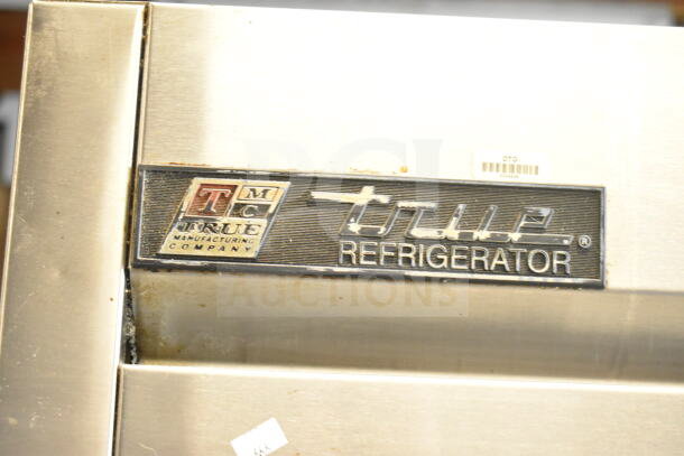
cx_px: 342
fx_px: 1311
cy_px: 228
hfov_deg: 29.2
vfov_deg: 19.7
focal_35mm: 69
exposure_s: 1/80
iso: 5600
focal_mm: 46
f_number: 5.3
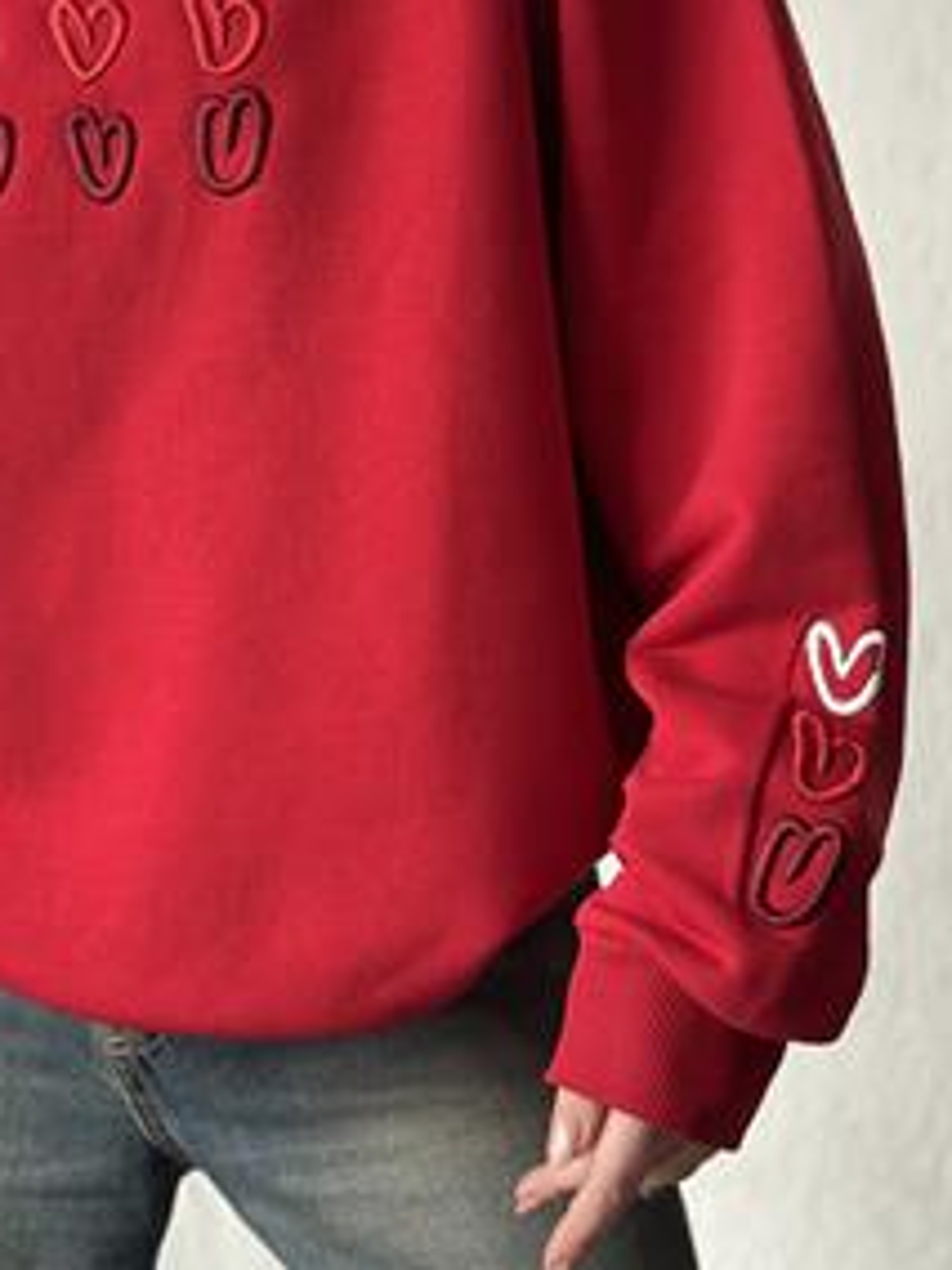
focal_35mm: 72
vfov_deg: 26.9
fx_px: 2640
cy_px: 447
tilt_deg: -0.2
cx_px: 286
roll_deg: +0.4
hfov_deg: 20.3
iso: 320
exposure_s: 1/60
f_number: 1.78
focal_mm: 6.86
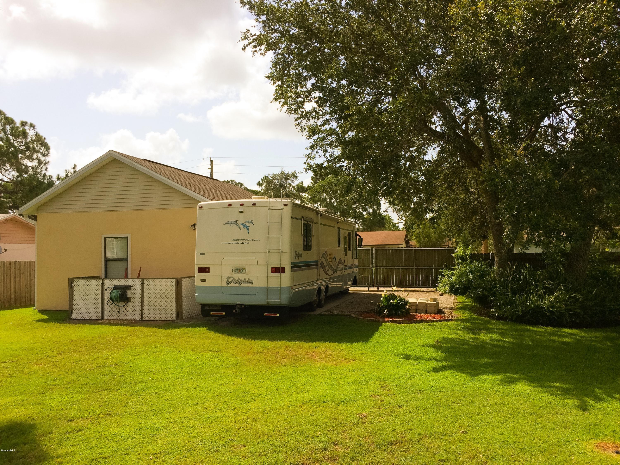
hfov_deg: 61.7
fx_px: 519
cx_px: 310
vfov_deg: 48.2
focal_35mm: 29
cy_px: 232
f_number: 2.2
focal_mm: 4.15
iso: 32
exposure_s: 1/3165
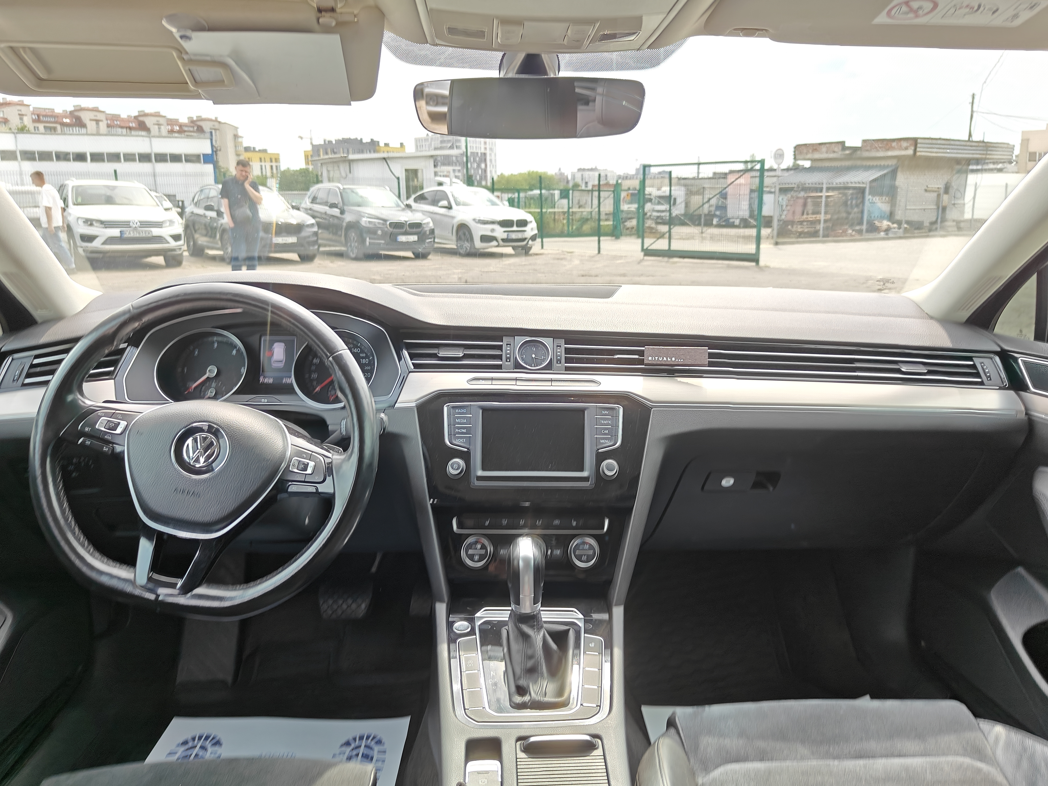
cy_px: 393
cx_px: 524
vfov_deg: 56.8
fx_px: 727
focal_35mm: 24
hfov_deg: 71.6
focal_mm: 5.59
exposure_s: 1/355
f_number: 1.8
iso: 50
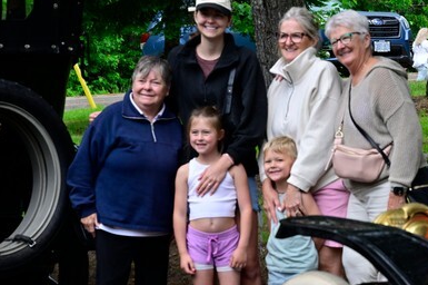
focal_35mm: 156
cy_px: 151
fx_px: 1853
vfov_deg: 8.8
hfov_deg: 13.2
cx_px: 296
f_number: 10
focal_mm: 100
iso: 900
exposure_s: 1/200
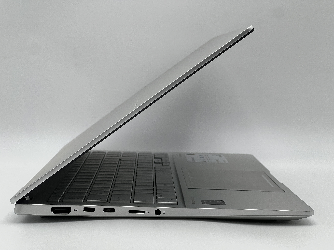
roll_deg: +0.0
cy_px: 125
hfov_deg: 25.3
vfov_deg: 19.1
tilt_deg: -4.4
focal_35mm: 77
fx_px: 743
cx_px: 167
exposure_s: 1/99
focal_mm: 9
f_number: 2.8
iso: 40
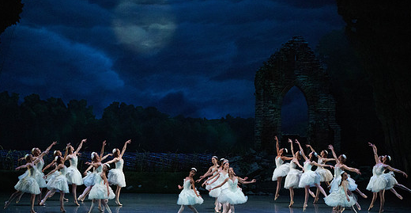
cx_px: 214
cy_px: 143
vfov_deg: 9.5
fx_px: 1283
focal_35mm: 120
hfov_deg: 18.2
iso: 8000
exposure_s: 1/250
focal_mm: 100
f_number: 5.6
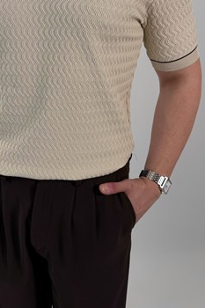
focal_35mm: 38
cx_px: 61
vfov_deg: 49.3
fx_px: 325
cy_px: 90
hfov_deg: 34.5
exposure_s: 1/612
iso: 80
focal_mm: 6.76
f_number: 1.78
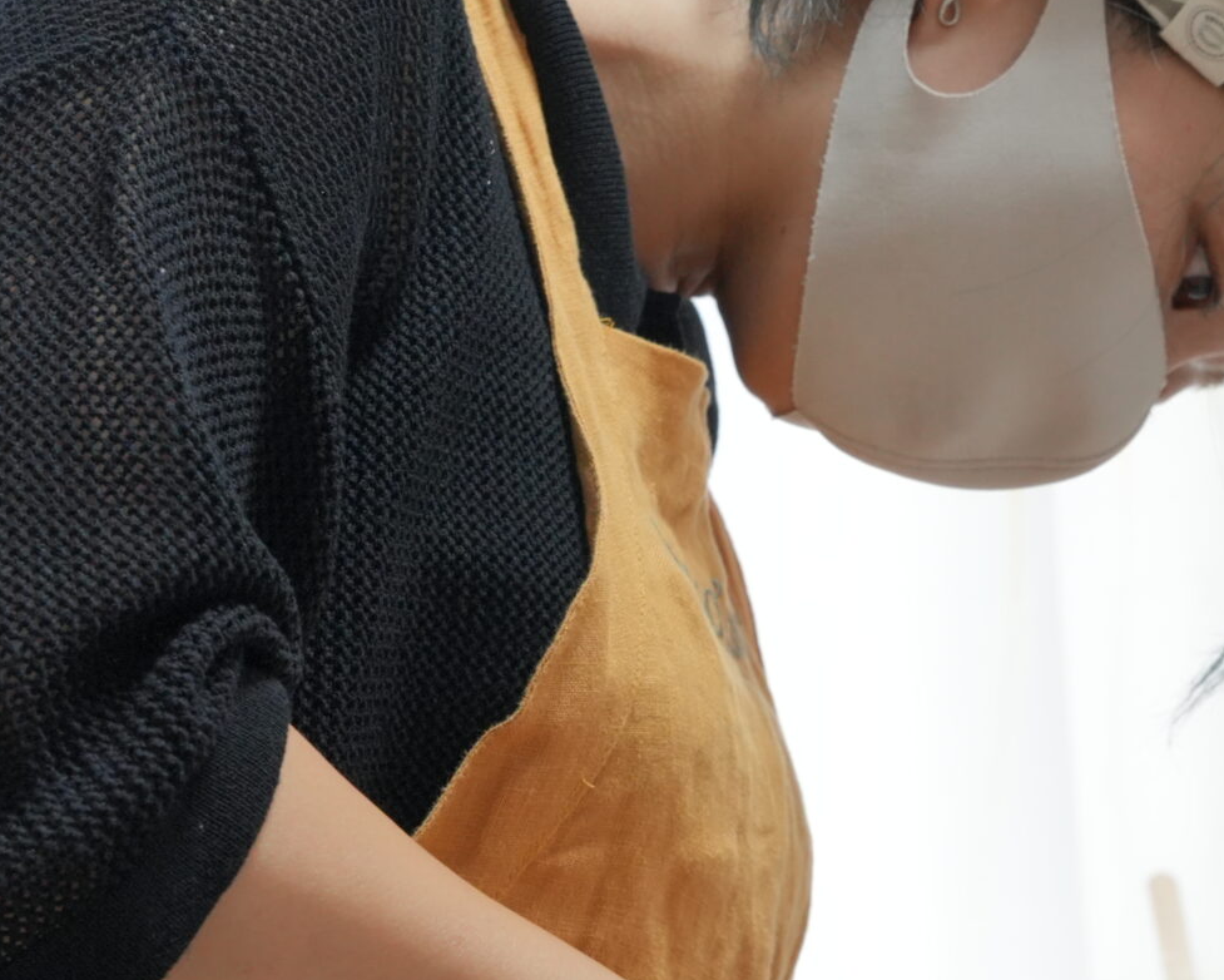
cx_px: 1139
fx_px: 4275
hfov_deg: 16.1
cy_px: 933
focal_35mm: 118
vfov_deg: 12.9
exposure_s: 1/50
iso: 1250
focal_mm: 48
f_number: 7.1
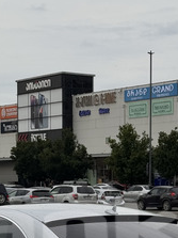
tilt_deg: -2.9
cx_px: 79
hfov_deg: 11.5
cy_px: 228
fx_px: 885
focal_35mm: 129
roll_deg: -0.2
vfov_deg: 15.1
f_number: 1.78
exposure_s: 1/2045
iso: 64
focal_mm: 6.76
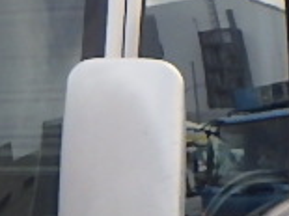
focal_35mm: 185
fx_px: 1543
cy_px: 242
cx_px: -32
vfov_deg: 8.0
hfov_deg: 10.6
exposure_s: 1/500
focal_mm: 5
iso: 250
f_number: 4.2
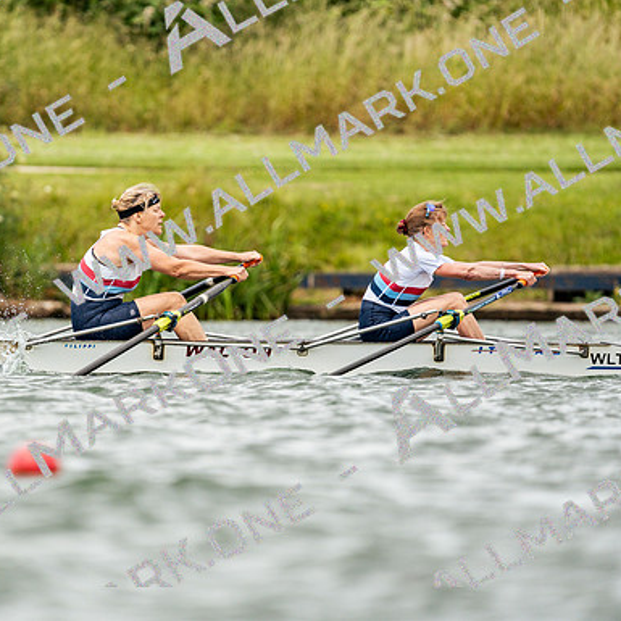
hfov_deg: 2.3
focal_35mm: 769
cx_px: 253
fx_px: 15608
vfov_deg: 2.3
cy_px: 310
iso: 400
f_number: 6.3
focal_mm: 600
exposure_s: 1/2000
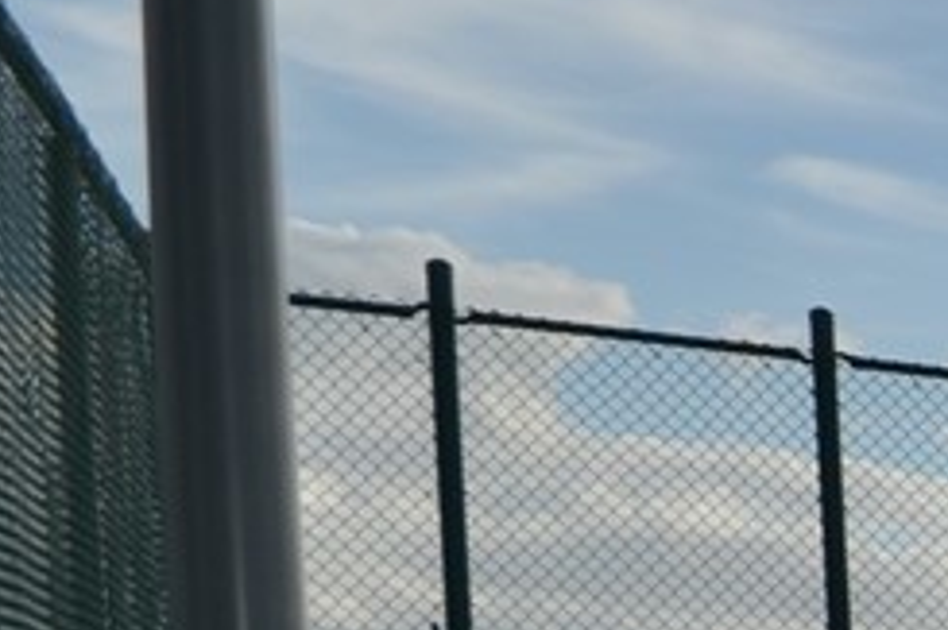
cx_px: 3231
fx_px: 2737
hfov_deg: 9.9
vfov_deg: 12.0
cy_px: 1188
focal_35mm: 104
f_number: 9
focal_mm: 10
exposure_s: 1/250
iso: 100
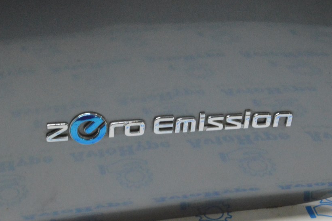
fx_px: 654
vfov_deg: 19.2
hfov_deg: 28.5
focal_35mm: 71
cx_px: 172
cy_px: 110
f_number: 20
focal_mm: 38
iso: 6400
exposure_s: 1/20
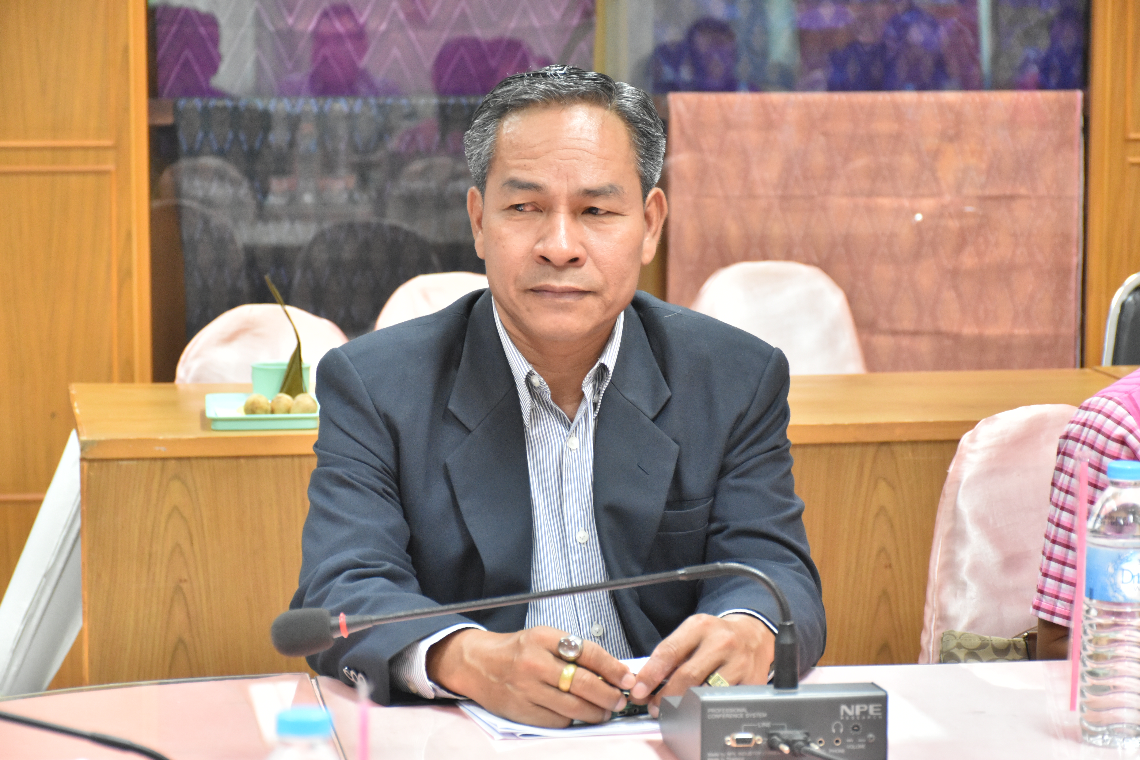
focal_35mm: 112
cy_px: 380
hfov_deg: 18.2
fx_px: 3562
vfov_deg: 12.2
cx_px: 570
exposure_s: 1/60
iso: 2500
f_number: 5
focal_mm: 75
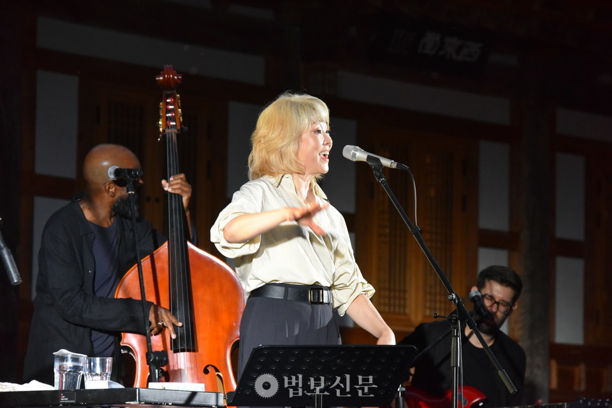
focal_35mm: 170
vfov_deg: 8.1
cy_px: 204
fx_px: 2890
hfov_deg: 12.1
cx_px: 306
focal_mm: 170
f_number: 7.1
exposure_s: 1/320
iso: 5000
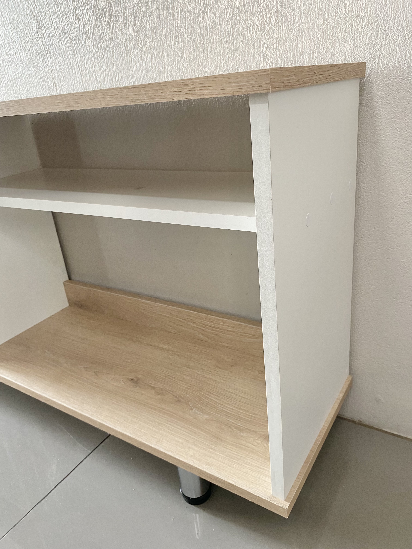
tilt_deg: -22.3
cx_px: 206
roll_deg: +6.3
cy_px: 274
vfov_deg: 67.3
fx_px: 413
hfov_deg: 53.1
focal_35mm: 26
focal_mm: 4.25
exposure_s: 1/60
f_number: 1.8
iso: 250
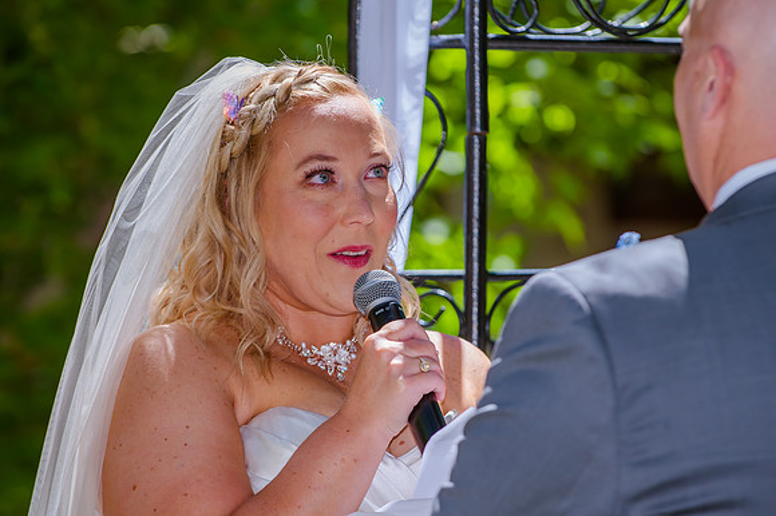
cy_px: 284
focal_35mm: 250
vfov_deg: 5.5
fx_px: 5385
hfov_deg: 8.2
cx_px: 382
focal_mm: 200
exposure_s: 1/640
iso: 200
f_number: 4.5
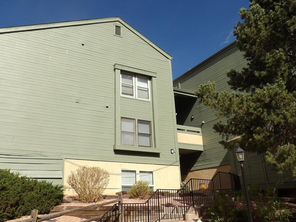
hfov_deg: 58.2
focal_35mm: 31
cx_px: 130
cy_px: 104
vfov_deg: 45.4
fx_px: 265
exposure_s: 1/653
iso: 100
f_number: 4.6
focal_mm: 4.3
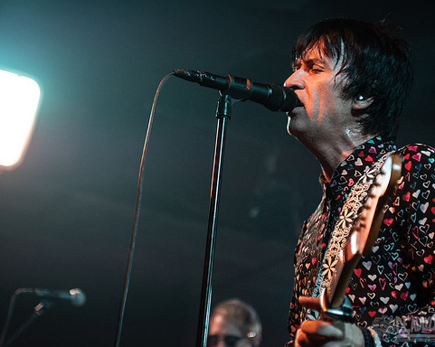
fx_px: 1119
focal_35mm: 87
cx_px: 216
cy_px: 156
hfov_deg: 22.0
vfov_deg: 17.6
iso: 2000
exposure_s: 1/320
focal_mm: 70
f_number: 2.8
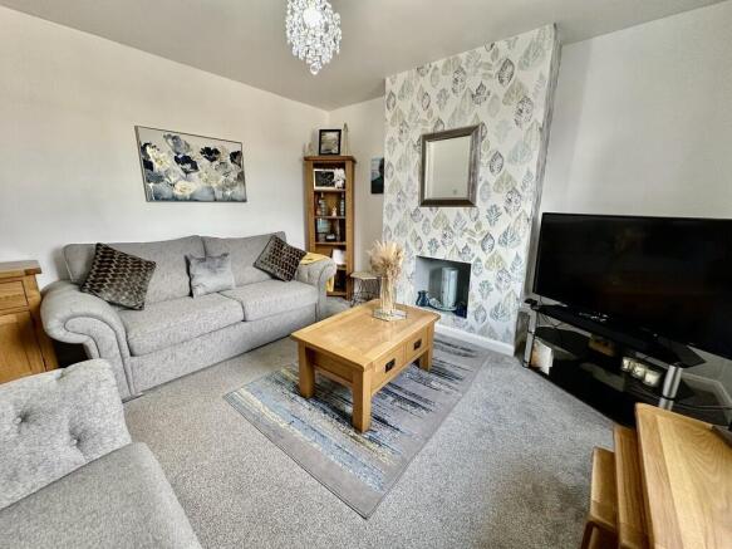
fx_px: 296
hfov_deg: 102.1
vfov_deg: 85.7
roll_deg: -0.3
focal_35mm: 14
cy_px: 274
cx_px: 366
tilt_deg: -13.5
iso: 200
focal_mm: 2.22
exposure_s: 1/100
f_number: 2.2
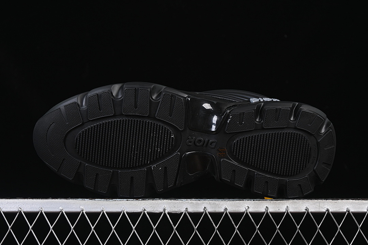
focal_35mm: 75
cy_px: 122
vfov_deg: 18.2
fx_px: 767
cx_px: 184
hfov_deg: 27.0
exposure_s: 1/50
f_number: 6.3
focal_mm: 50
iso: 160
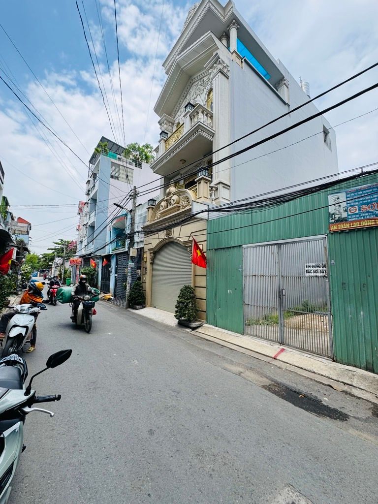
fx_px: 204
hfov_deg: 85.7
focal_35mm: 14
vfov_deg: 102.1
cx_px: 189
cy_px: 252
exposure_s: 1/561
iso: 50
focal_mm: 2.22
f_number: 2.2
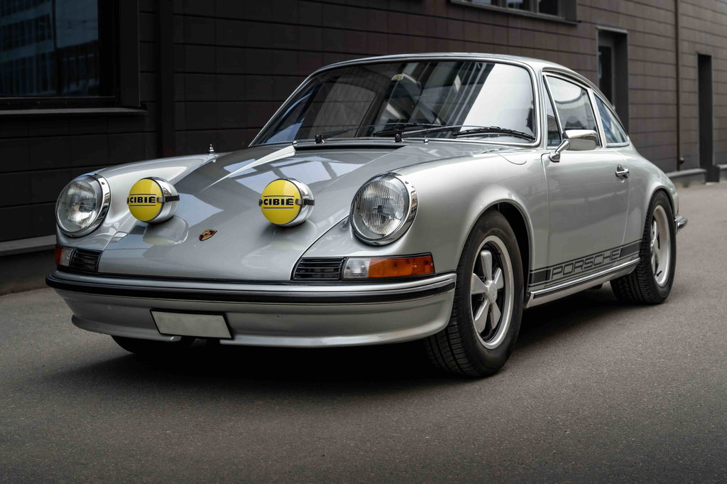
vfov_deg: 21.2
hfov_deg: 31.4
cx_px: 364
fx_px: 1291
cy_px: 242
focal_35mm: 64
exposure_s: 1/320
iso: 500
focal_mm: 64
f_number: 5.6
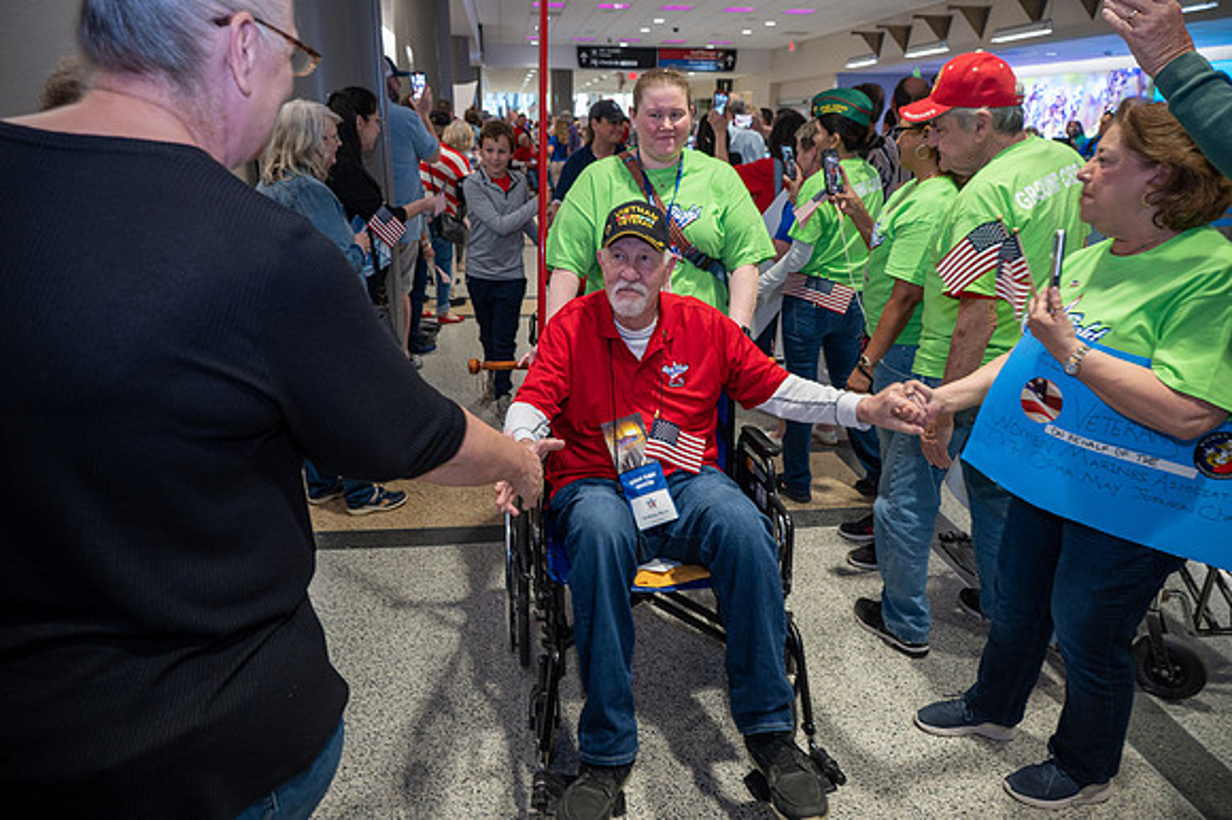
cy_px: 410
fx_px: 821
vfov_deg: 53.1
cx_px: 616
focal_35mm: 24
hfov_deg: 73.8
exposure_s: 1/40
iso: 1100
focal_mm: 24
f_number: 4.5
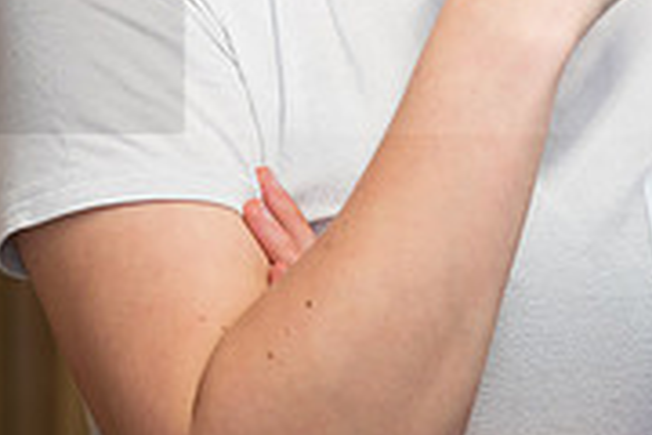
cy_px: -219
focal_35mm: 411
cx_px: 188
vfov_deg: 3.3
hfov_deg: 5.0
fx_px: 7443
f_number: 2.8
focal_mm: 125
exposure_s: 1/125
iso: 1000
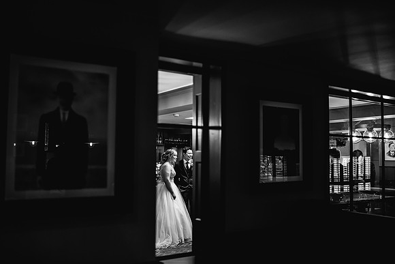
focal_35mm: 36
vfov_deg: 37.0
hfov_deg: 53.2
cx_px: 198
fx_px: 394
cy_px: 132
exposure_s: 1/500
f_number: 1.4
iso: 1600
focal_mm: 35
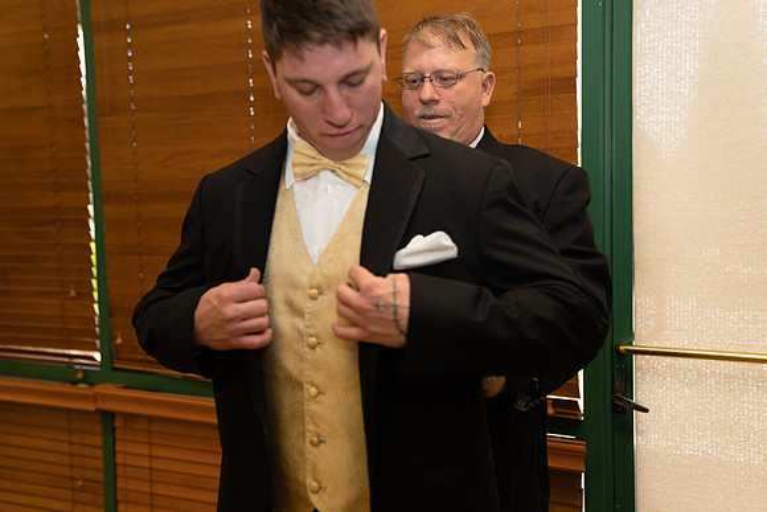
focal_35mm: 41
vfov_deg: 32.6
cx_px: 384
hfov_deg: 47.4
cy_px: 256
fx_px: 874
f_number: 2.8
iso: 400
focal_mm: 41
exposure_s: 1/200
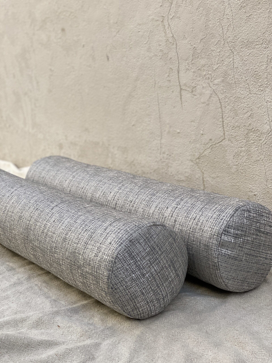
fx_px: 545
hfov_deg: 28.0
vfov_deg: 36.8
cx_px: 136
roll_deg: +4.2
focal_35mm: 52
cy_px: 182
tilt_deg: -12.4
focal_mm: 6
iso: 20
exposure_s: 1/500
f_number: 2
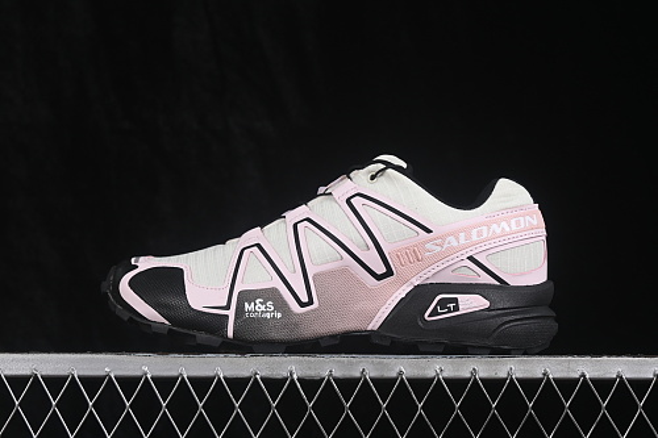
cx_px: 329
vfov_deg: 18.2
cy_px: 219
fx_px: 1370
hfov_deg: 27.0
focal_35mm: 75
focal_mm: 50
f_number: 8
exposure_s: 1/80
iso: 160
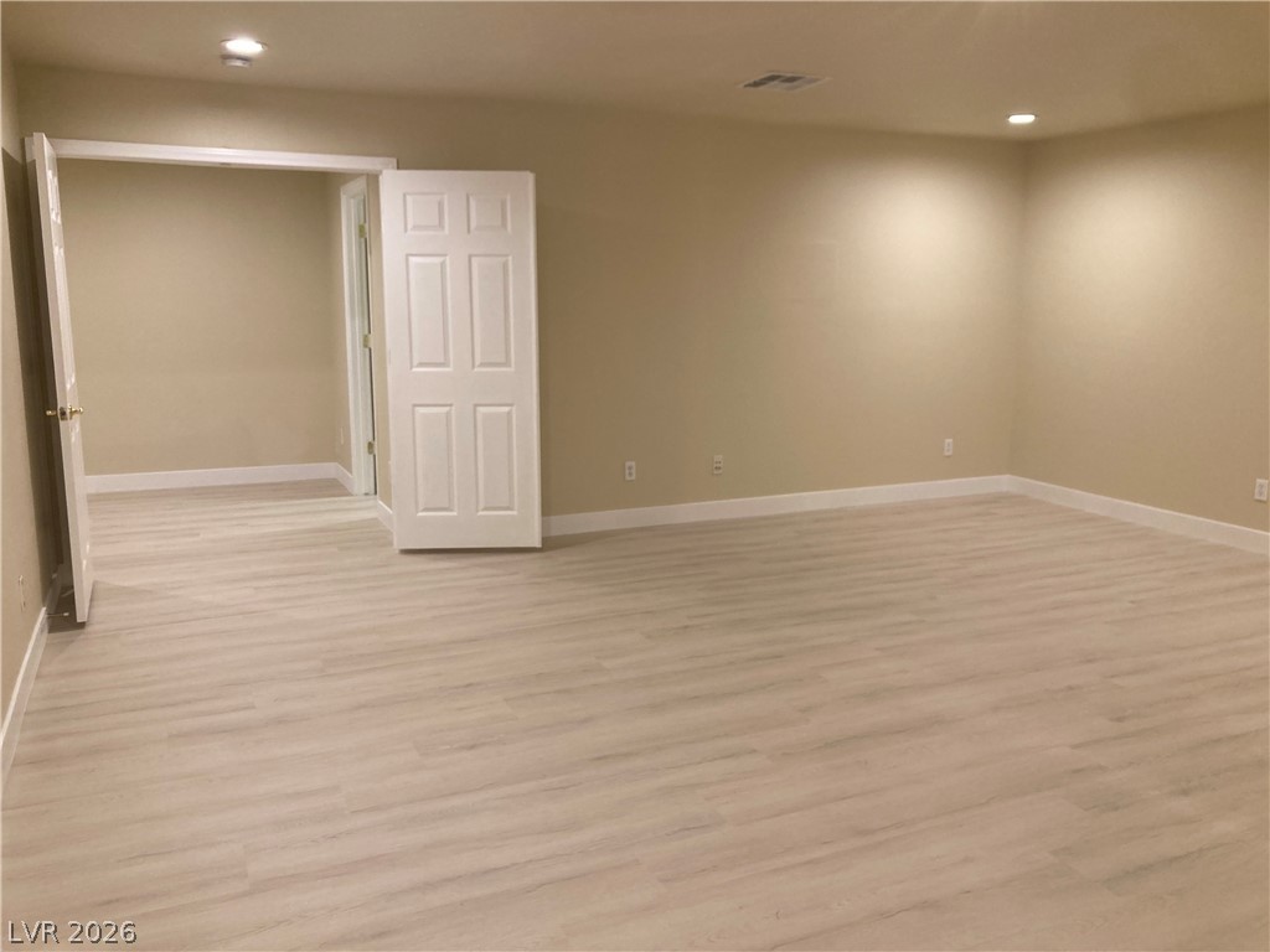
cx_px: 635
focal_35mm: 28
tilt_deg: -7.6
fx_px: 1027
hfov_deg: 63.4
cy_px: 476
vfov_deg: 49.7
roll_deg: -0.2
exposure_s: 1/60
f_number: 1.8
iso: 80
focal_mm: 3.99
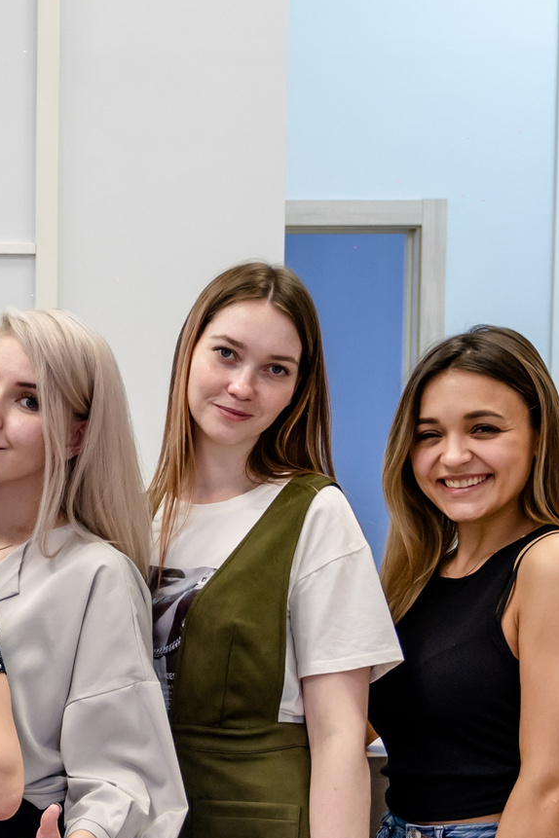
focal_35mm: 100
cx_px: -246
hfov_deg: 13.0
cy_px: 631
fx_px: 2329
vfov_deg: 20.3
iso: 1600
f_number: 4
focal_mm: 33
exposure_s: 1/160
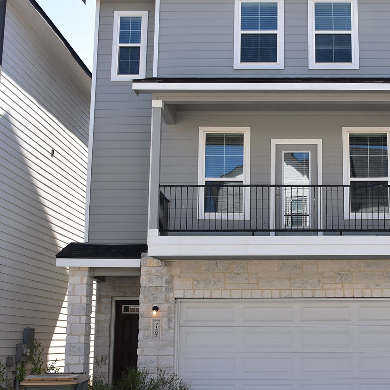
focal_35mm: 55
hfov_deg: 30.3
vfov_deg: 31.1
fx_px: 701
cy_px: 208
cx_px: 312
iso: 400
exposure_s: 1/250
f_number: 10
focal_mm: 22
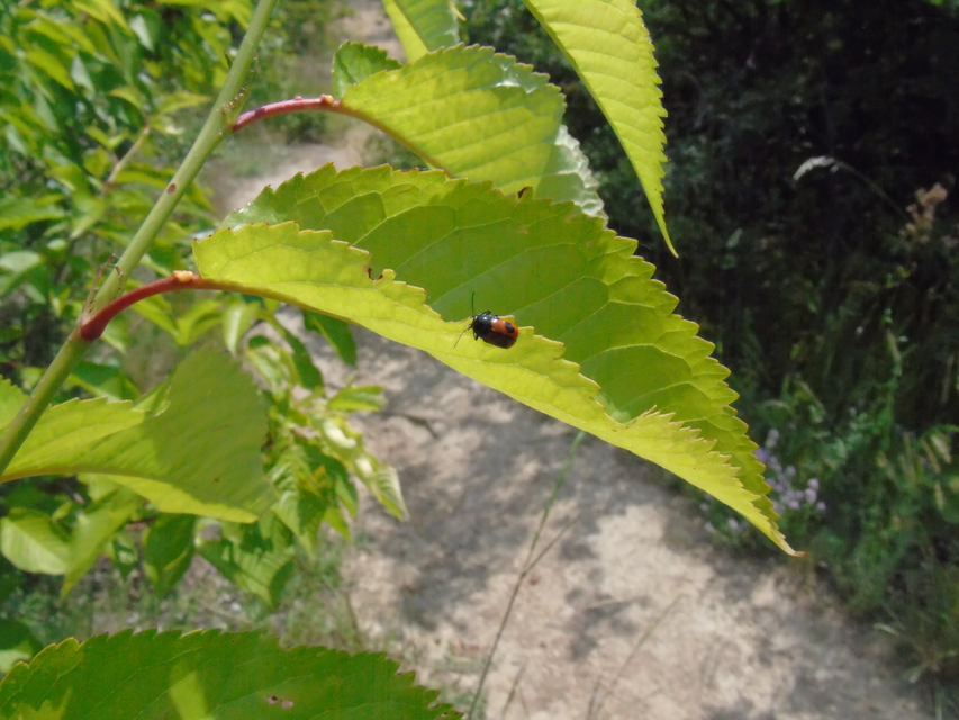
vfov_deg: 48.2
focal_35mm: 29
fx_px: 804
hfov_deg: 61.7
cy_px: 360
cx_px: 480
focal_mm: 5.2
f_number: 7.6
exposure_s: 1/2000
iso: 800
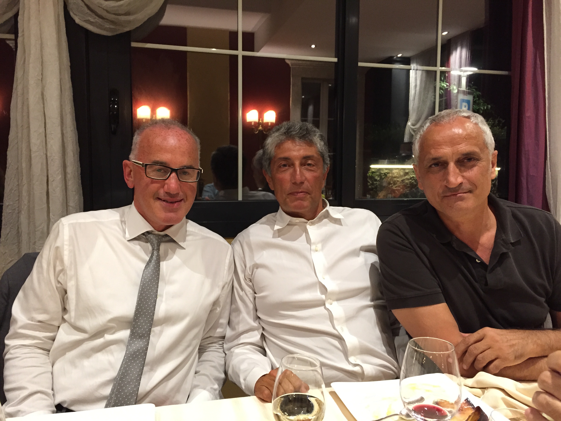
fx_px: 470
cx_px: 280
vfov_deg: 48.2
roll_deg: -1.5
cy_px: 210
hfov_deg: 61.7
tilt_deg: -4.9
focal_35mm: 29
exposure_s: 1/20
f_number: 2.2
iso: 250
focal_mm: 4.15
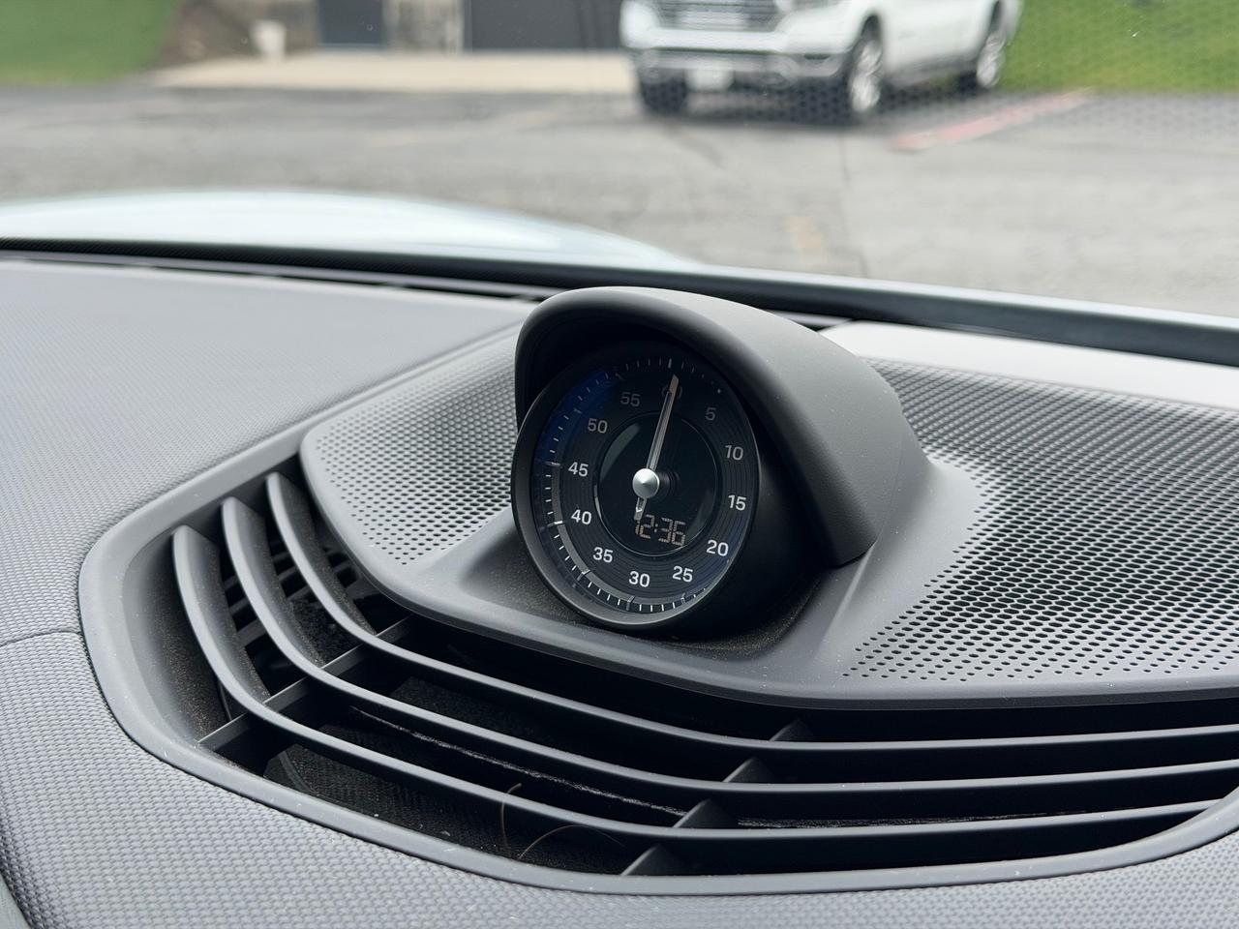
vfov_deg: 30.3
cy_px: 464
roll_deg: -0.7
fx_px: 1718
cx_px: 620
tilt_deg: -15.5
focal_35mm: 48
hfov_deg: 39.7
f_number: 1.78
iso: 80
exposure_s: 1/786
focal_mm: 6.76
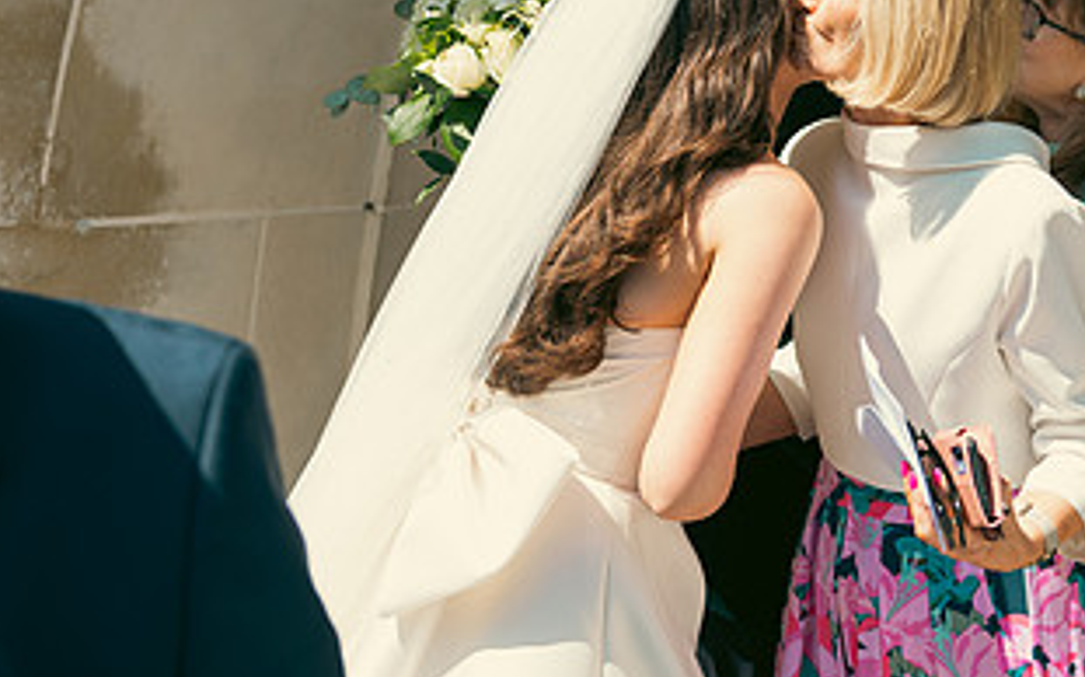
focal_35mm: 76
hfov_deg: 26.6
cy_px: 141
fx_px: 2246
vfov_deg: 17.0
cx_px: 872
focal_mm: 40
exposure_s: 1/800
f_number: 3.5
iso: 100
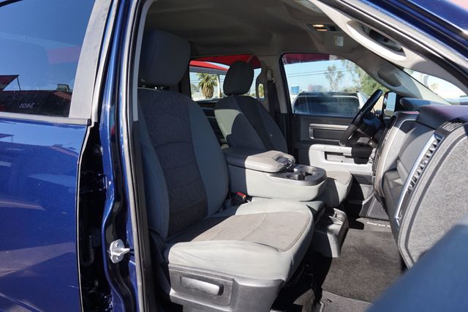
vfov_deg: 53.1
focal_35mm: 24
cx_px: 234
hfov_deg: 73.8
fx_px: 312
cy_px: 156
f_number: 6.3
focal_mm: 16
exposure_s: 1/80
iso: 100
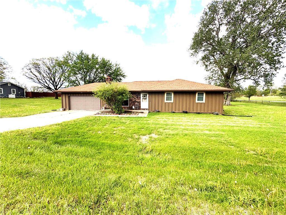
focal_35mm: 14
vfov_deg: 85.7
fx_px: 116
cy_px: 108
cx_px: 143
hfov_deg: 102.1
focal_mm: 2.22
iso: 25
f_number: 2.2
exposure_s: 1/770
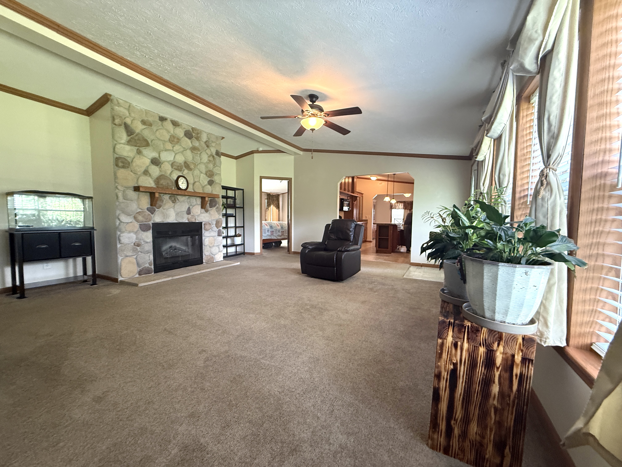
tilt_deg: -2.5
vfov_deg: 85.7
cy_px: 234
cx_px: 311
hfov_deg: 102.1
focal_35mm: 14
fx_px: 252
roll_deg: -0.7
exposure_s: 1/60
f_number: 2.2
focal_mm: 2.22
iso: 320
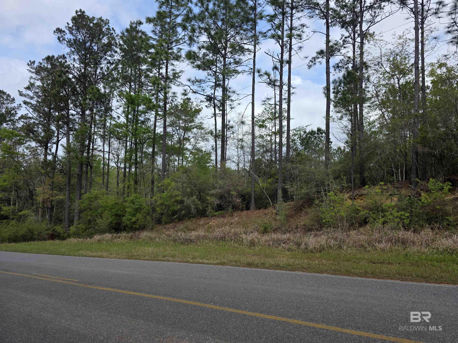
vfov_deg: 58.9
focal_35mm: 23
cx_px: 229
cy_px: 172
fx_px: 304
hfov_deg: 73.9
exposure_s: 1/4333
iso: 80
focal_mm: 6.3
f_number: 1.7
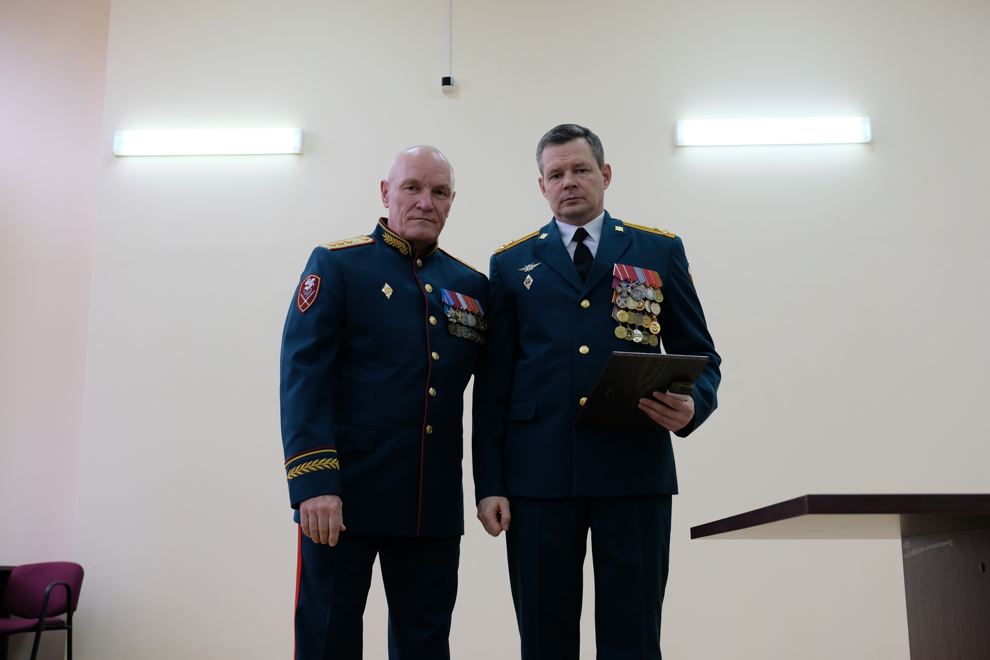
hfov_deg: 48.5
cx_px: 495
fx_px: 1100
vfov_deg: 33.4
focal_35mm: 40
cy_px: 330
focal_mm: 26.5
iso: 800
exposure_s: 1/110
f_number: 3.2
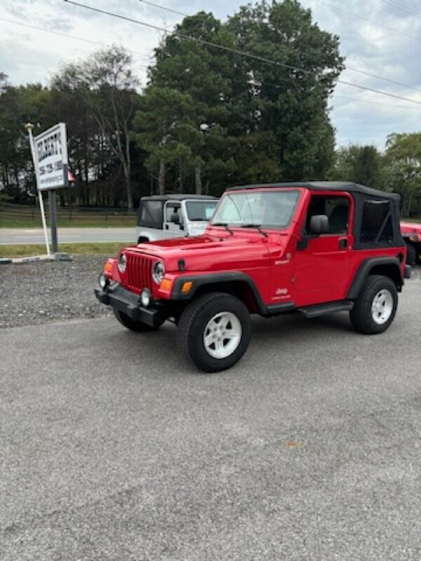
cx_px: 210
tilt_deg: -10.6
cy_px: 280
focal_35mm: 26
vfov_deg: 67.3
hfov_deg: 53.1
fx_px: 422
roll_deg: -1.2
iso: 50
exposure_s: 1/500
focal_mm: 5.96
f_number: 1.6
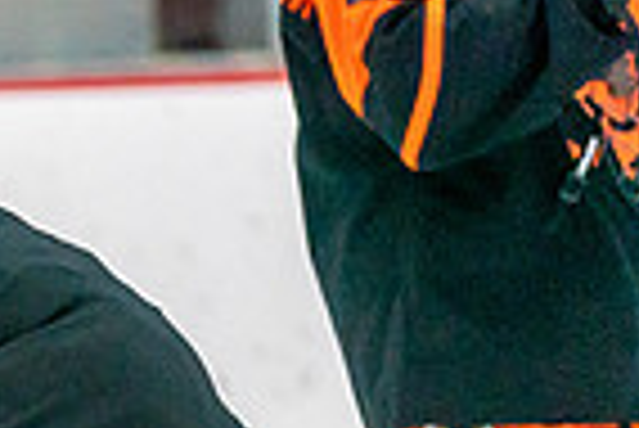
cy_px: 827
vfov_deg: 1.8
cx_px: -589
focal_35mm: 744
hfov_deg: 2.8
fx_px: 13219
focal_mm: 156
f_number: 2.8
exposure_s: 1/1250
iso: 3200
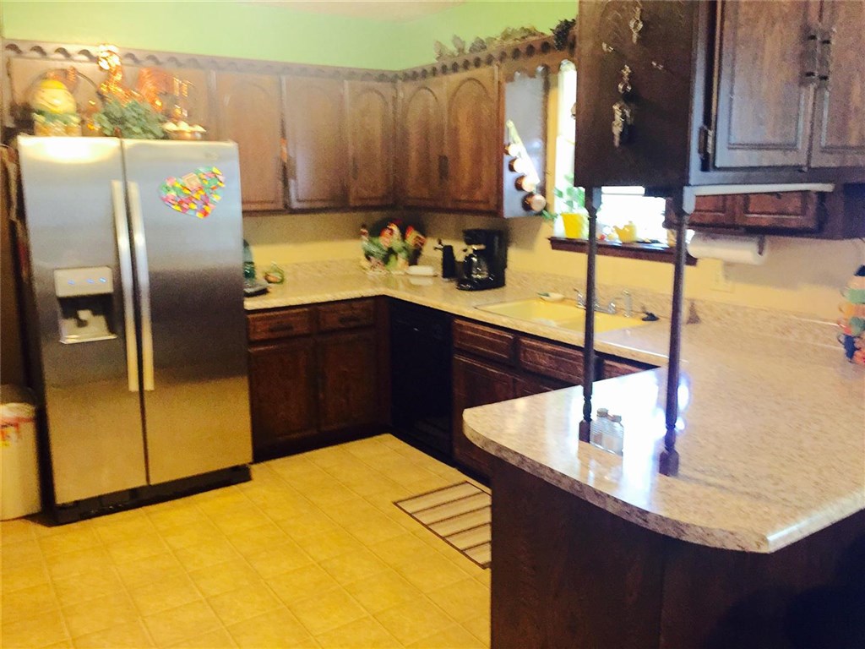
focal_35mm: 29
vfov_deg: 48.2
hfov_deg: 61.7
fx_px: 725
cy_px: 324
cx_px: 432
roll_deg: -1.1
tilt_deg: -11.4
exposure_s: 1/15
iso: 250
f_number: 2.2
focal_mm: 4.15
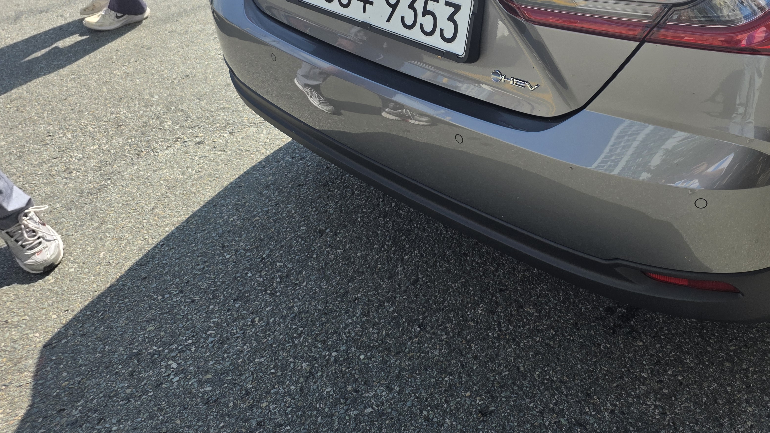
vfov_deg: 35.3
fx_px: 653
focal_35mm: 32
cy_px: 78
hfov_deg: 60.2
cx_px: 482
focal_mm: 6.25
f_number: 1.7
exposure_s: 1/4237
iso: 80
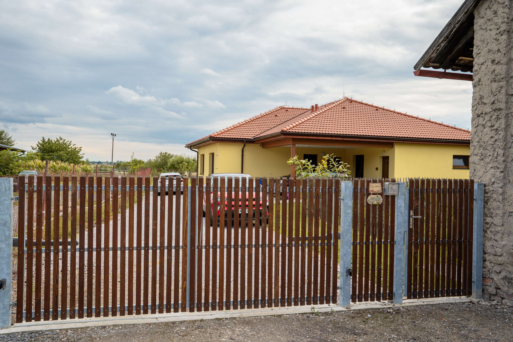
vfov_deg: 41.0
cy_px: 171
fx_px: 458
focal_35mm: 32
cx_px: 256
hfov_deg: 58.5
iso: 100
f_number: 4.5
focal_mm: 31.7
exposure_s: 1/250
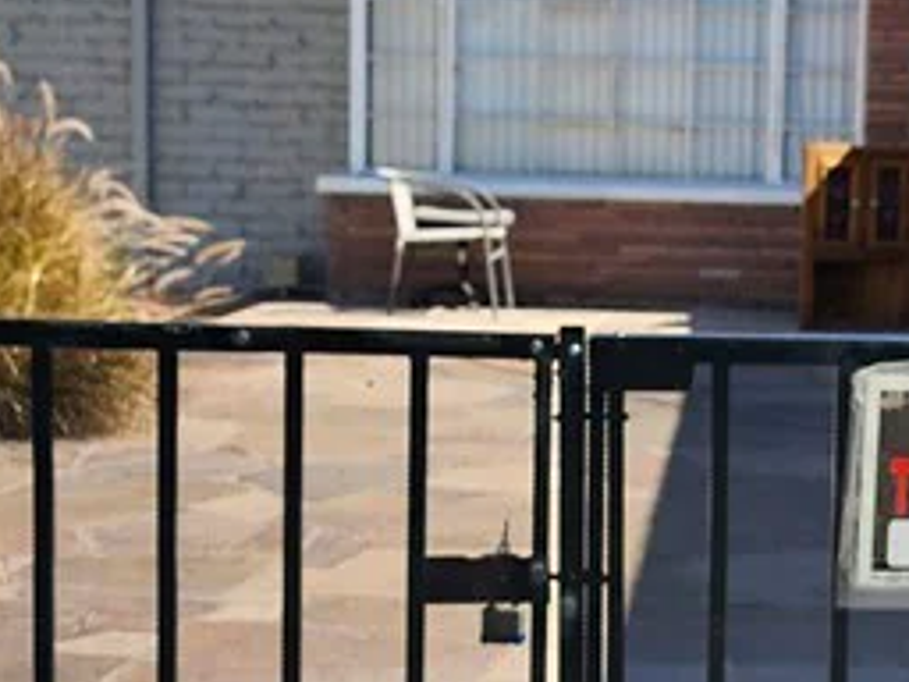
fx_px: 2416
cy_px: 384
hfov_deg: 21.0
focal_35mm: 92
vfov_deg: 16.1
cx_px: 756
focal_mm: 6.4
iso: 12
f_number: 1.8
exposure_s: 1/493
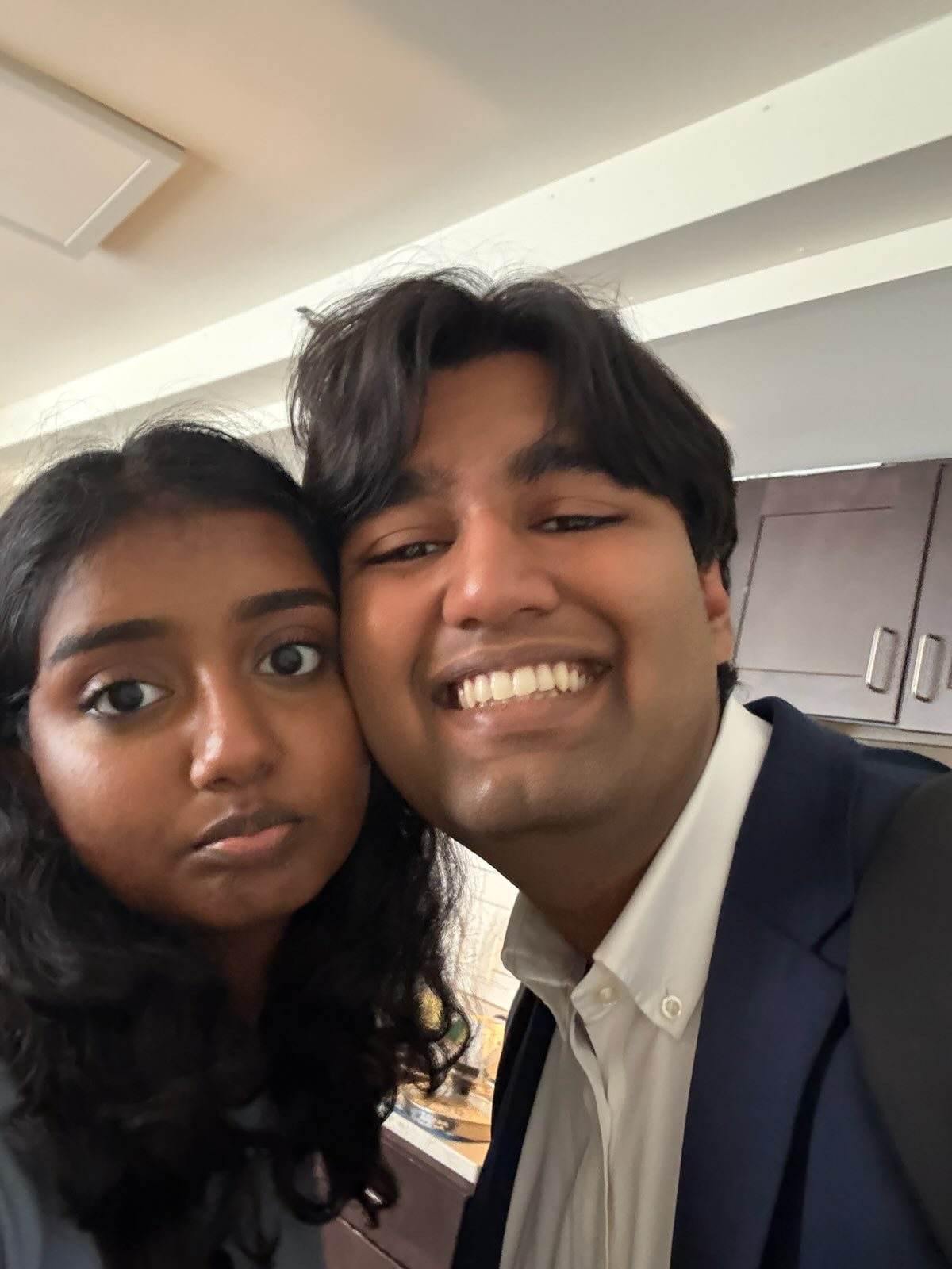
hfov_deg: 46.8
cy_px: 634
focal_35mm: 30
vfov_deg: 60.0
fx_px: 1100
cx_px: 476
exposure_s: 1/15
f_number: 1.9
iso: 800
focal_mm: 2.69
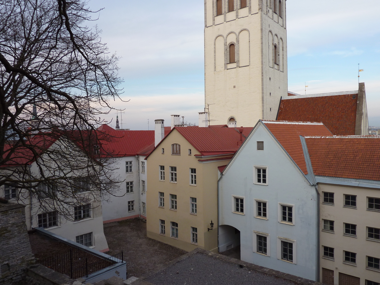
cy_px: 142
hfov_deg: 69.4
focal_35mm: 25
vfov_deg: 54.9
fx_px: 274
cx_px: 190
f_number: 4
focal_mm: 4.1
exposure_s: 1/125
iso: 80
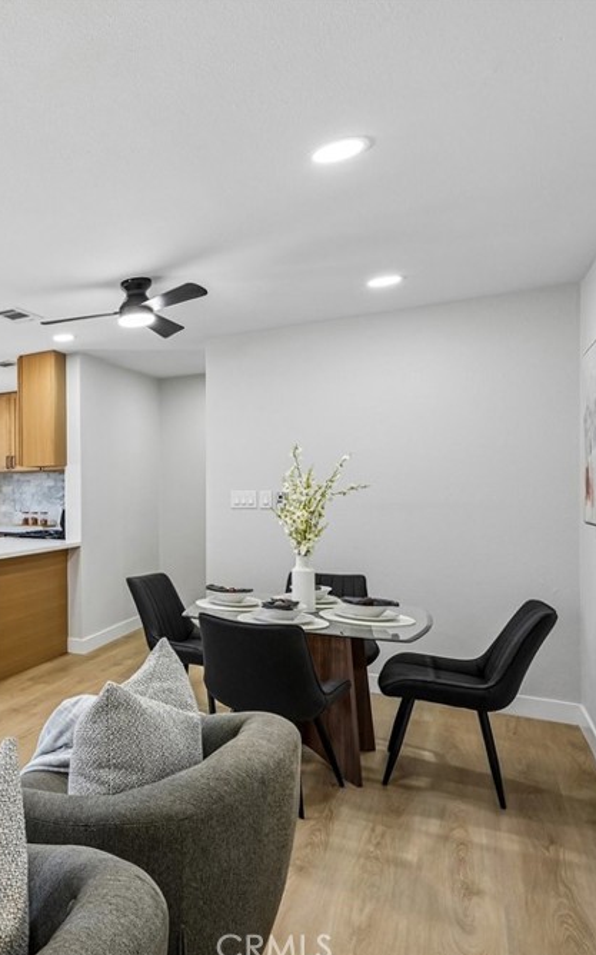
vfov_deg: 72.6
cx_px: -76
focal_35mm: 25
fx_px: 650
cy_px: 480
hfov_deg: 39.3
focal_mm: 16
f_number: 8
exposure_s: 1/30
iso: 400
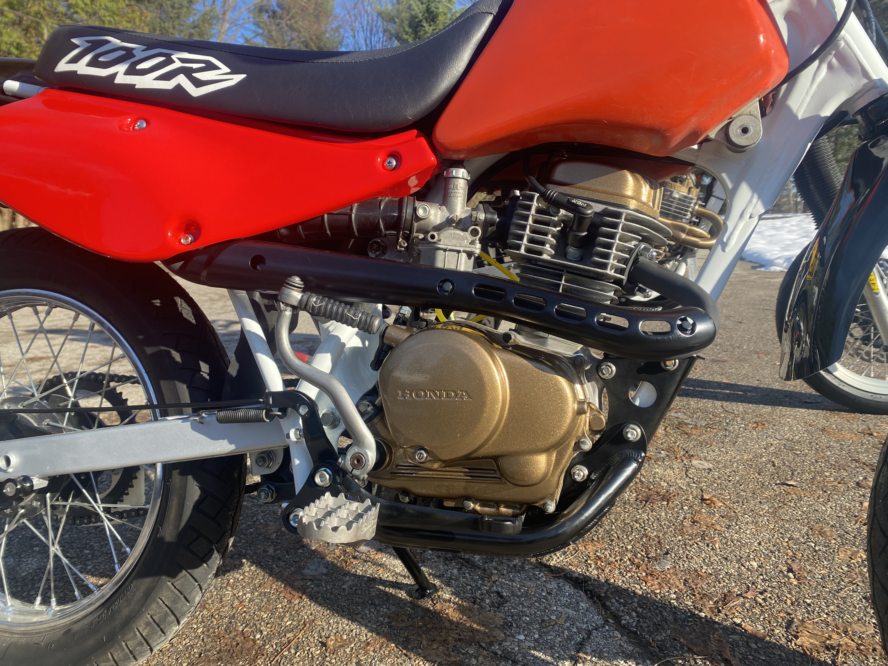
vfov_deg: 53.1
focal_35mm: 26
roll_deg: -2.0
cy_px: 333
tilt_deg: -7.2
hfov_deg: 67.3
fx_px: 667
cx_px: 444
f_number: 1.8
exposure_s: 1/919
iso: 32
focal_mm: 4.25
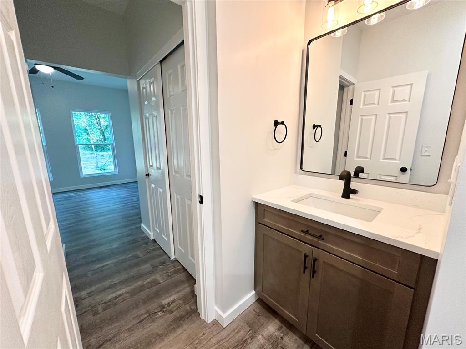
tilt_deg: -11.2
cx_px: 233
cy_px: 174
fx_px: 188
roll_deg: +0.0
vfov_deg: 85.7
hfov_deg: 102.1
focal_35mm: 14
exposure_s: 1/120
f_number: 2.2
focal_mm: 2.22
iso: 250
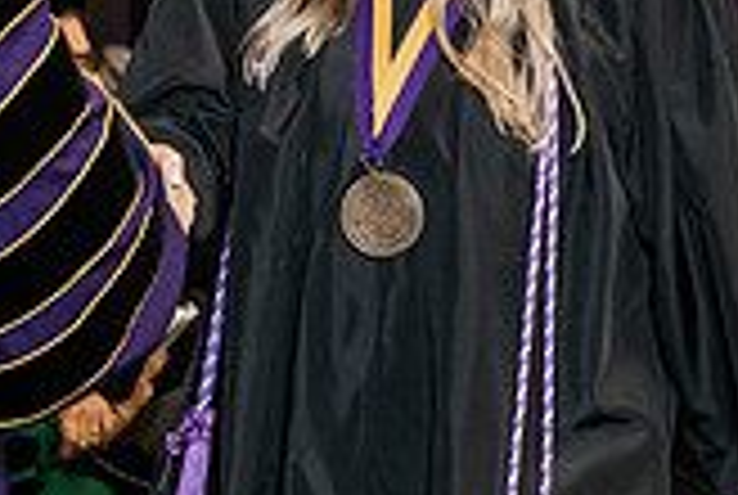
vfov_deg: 5.6
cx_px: 112
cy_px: -88
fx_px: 5073
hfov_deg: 8.3
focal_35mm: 247
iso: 2500
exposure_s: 1/200
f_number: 5
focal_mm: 70
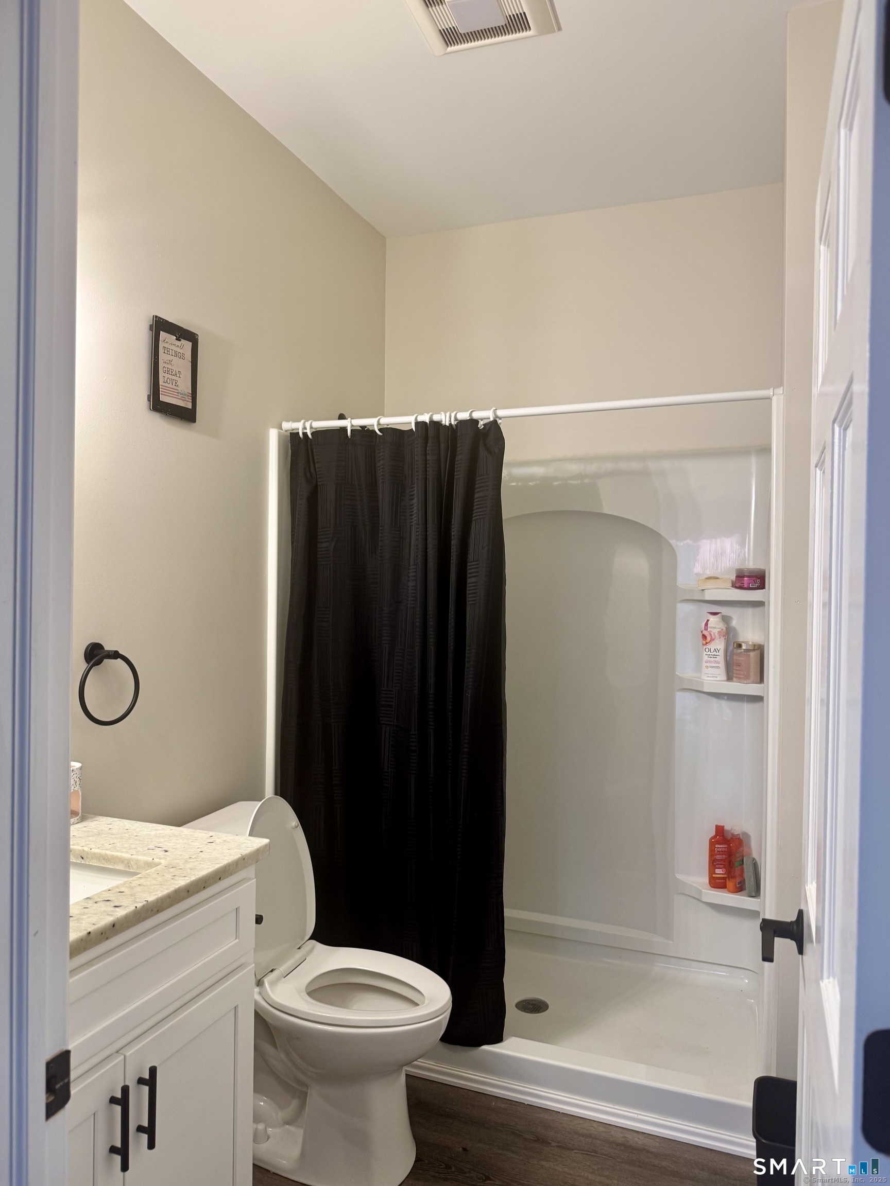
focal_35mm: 24
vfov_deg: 71.6
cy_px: 593
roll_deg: -0.4
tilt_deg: +0.0
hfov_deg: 56.8
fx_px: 823
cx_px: 445
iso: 125
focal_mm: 6.76
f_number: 1.78
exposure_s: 1/60
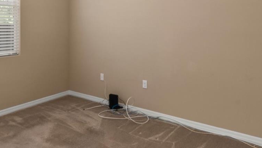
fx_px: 215
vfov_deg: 36.4
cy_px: 28
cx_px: 109
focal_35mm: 31
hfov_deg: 62.2
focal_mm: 14
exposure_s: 1/3
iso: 400
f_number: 8
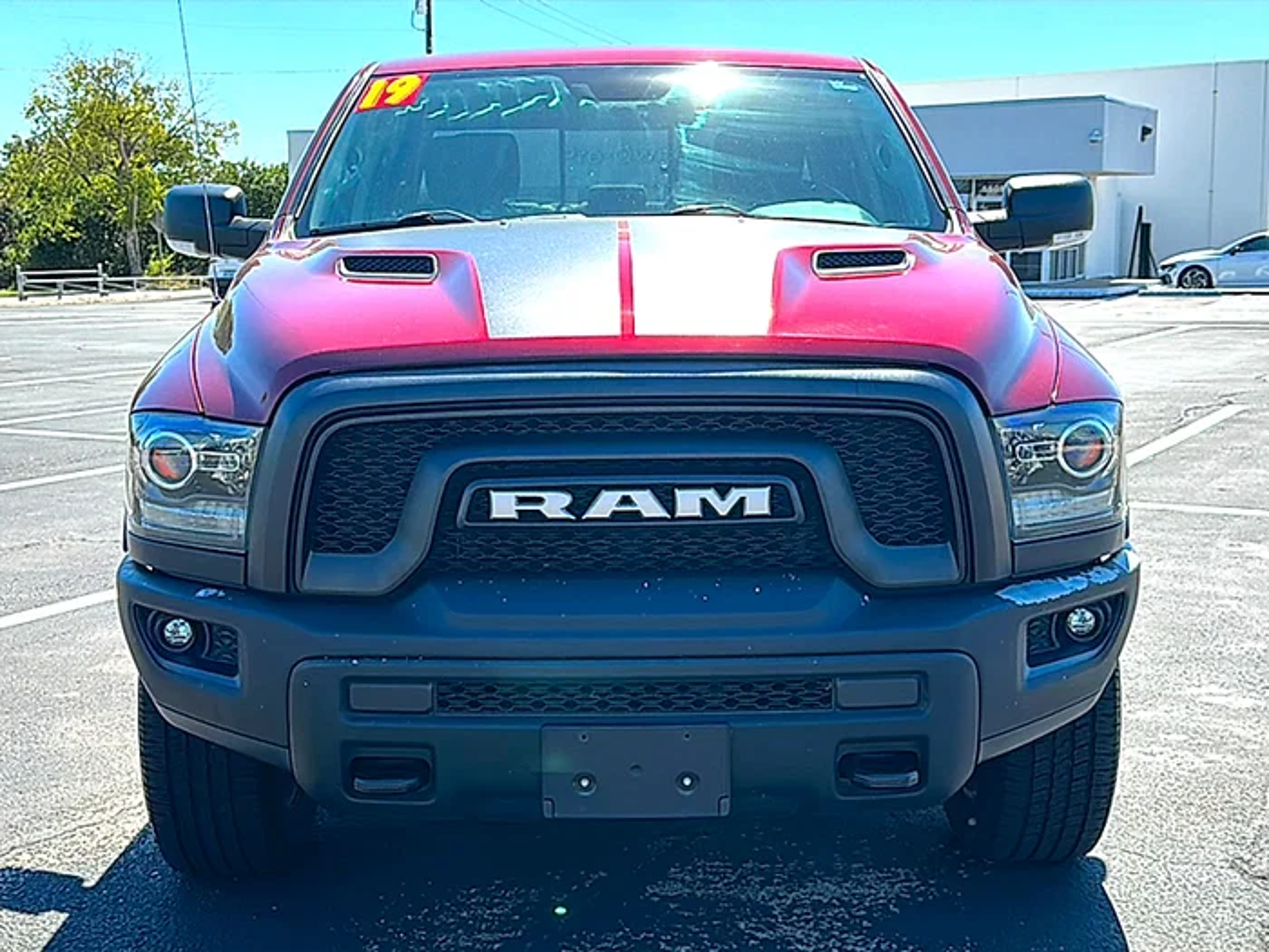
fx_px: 1466
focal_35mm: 40
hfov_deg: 46.8
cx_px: 634
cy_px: 476
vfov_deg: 36.0
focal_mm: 6.86
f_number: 1.78
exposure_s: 1/2817
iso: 80
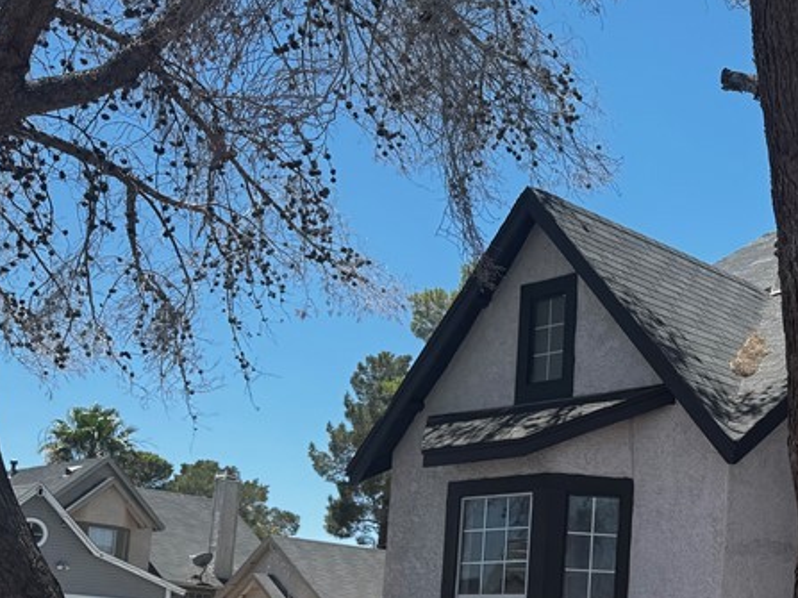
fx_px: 1268
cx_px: 786
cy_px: 566
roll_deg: -2.7
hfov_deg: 32.4
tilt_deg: +4.4
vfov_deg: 25.5
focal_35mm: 55
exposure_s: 1/2506
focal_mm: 6.76
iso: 80
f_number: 1.78
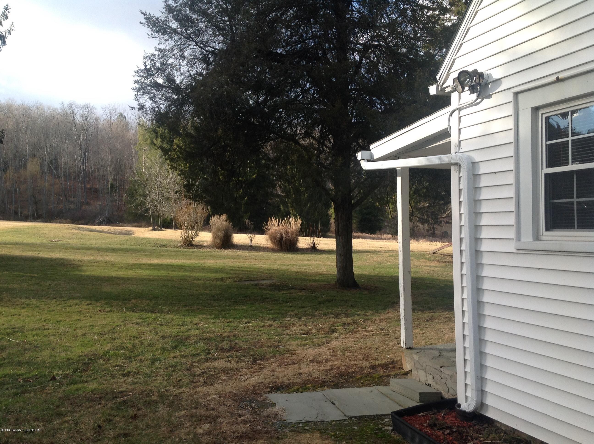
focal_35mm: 35
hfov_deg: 52.7
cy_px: 222
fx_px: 600
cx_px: 297
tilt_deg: -3.0
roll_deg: +1.5
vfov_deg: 40.6
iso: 50
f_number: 2.4
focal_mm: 4.28
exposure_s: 1/332
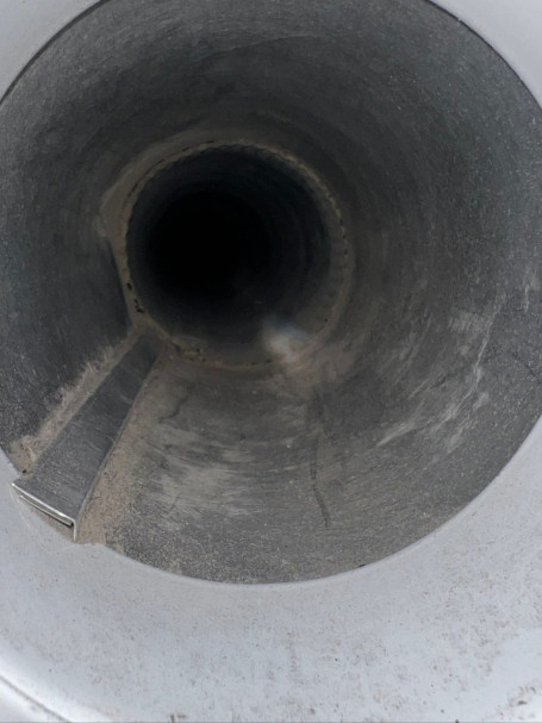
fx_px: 606
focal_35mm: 29
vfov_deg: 61.7
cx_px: 271
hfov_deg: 48.2
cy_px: 362
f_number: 1.8
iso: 20
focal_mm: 4
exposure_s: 1/695
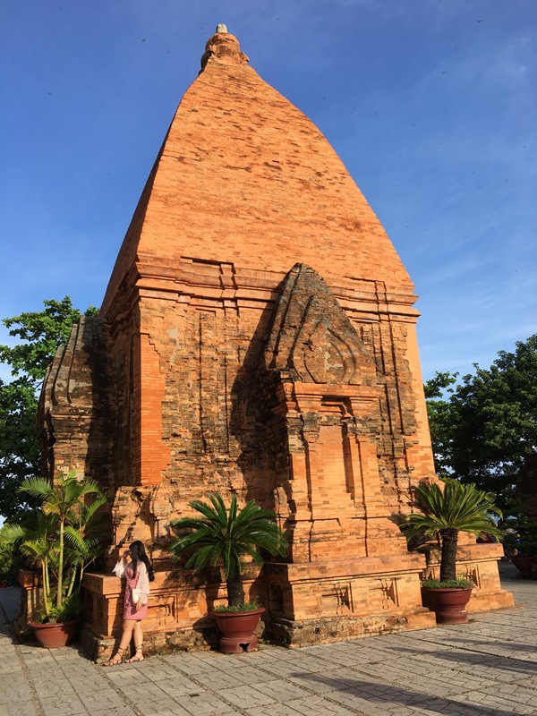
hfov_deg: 48.2
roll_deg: +3.3
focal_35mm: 29
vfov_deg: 61.7
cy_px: 358
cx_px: 268
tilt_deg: +15.9
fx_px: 600
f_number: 2.2
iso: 25
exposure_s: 1/810
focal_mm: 4.15
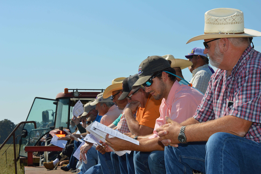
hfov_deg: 24.6
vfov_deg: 16.5
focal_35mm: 82
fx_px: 598
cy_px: 87
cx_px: 130
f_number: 10
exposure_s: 1/200
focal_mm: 55
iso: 100
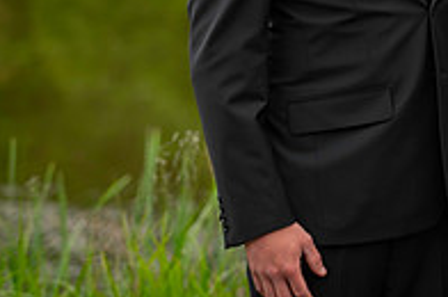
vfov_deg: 4.4
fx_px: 3864
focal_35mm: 311
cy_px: -112
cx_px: 478
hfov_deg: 6.6
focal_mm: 105
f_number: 2.8
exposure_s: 1/250
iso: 64
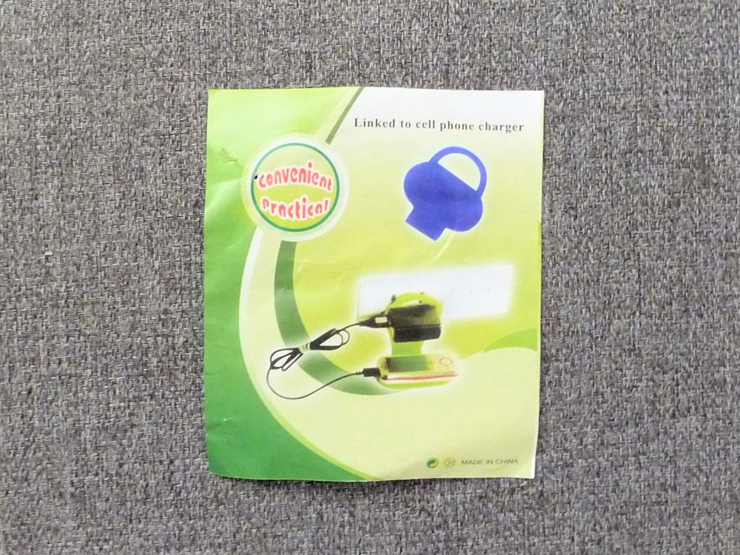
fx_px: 599
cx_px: 370
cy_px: 278
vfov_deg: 49.7
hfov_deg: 63.4
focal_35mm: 28
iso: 400
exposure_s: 1/13
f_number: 3.3
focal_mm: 4.7
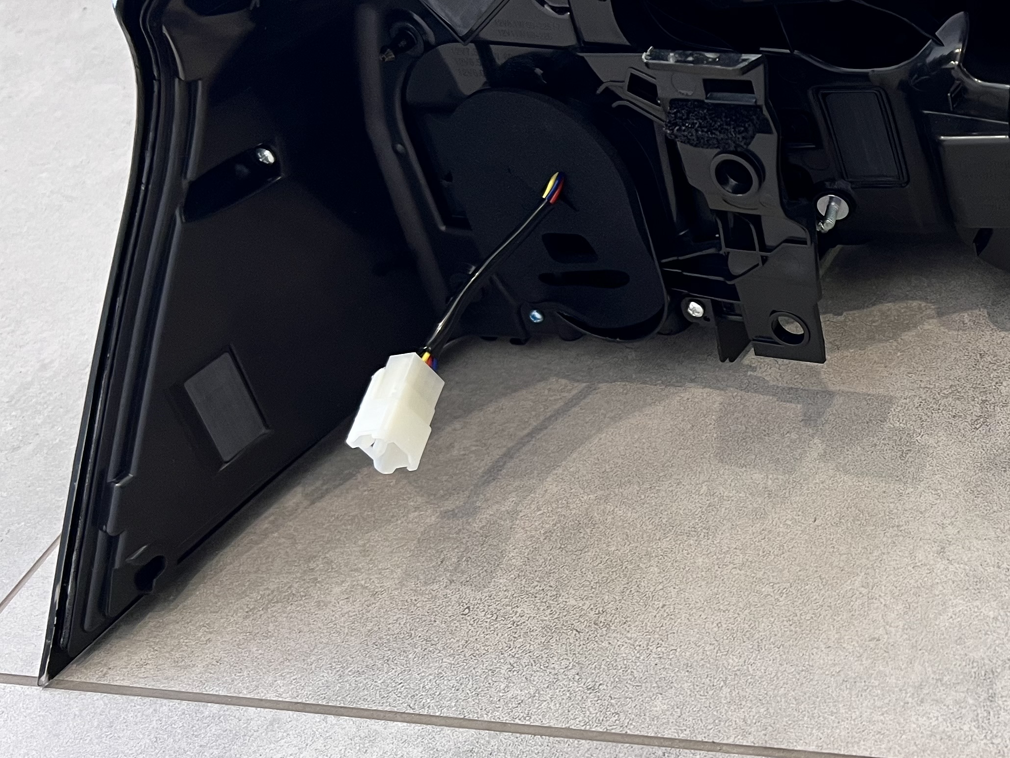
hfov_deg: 34.7
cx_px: 966
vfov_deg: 28.5
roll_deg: +12.3
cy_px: 412
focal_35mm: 51
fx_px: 1488
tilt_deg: -41.0
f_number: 1.5
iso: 80
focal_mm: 5.7
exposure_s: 1/50
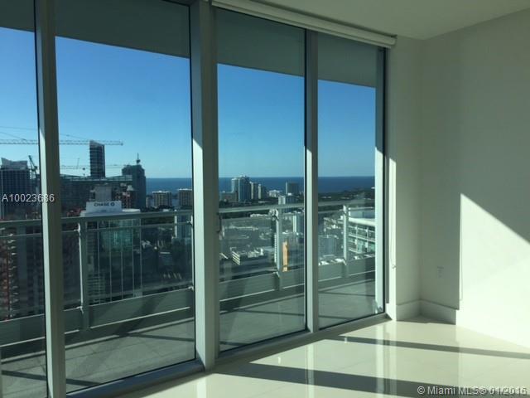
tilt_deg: -3.9
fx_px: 444
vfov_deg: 48.2
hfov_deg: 61.7
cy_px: 199
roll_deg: +0.2
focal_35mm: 29
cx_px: 265
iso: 32
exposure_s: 1/2198
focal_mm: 4.15
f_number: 2.2
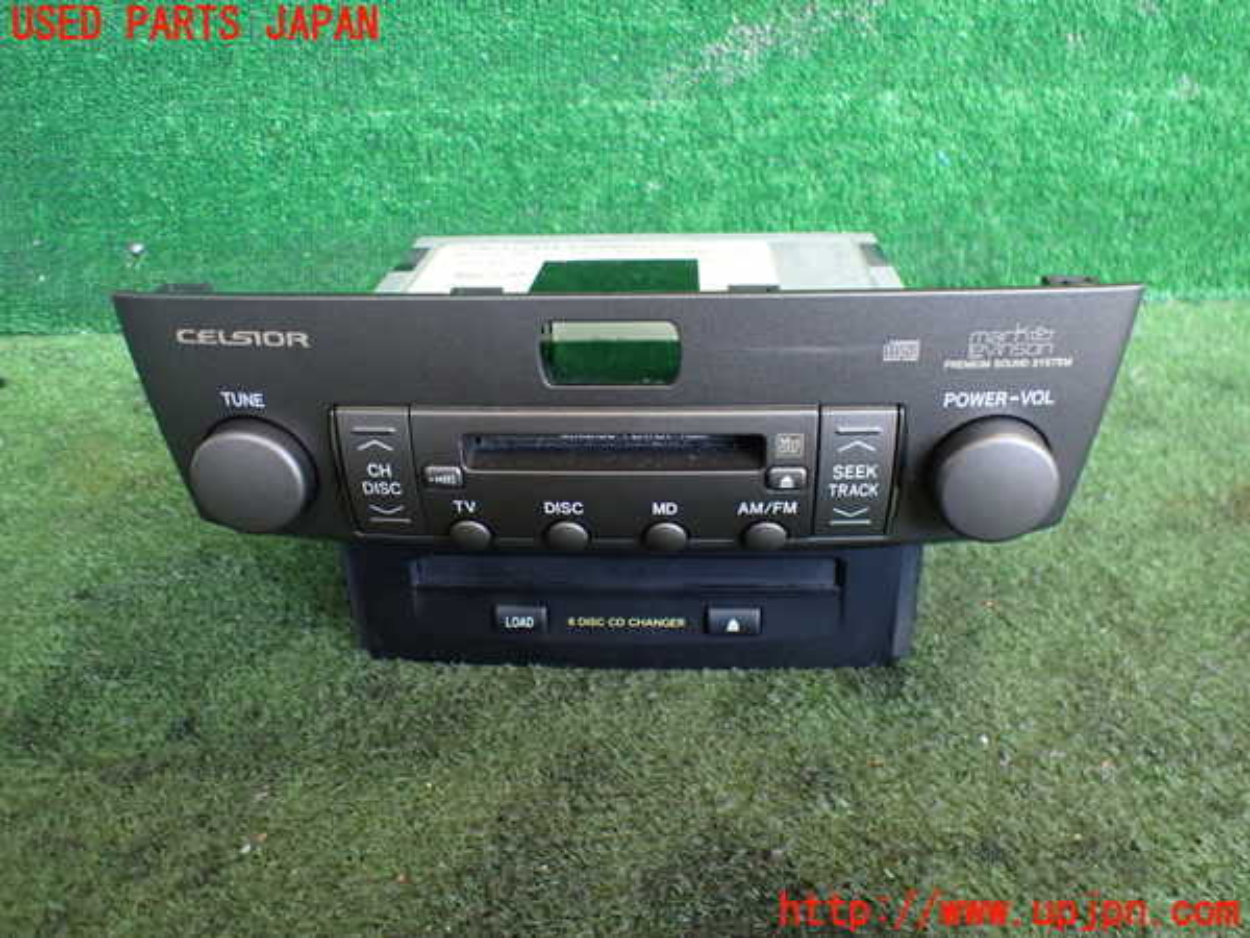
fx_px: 1083
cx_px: 625
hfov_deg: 60.0
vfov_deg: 46.8
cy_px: 469
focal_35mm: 30
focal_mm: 5.4
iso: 800
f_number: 2.3
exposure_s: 1/125
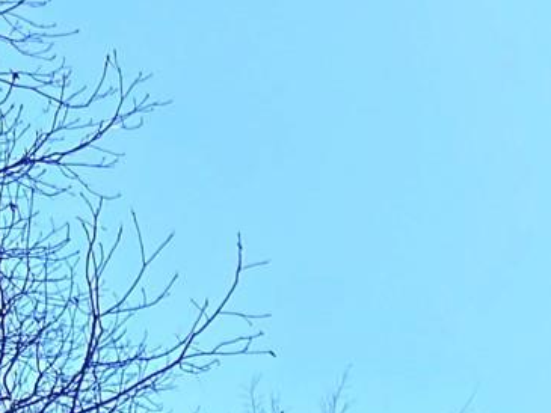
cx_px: 1069
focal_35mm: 146
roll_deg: +0.5
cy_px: 1129
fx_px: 2325
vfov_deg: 8.8
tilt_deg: +7.0
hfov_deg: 12.1
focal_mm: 5.7
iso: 50
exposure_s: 1/3968
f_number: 1.5
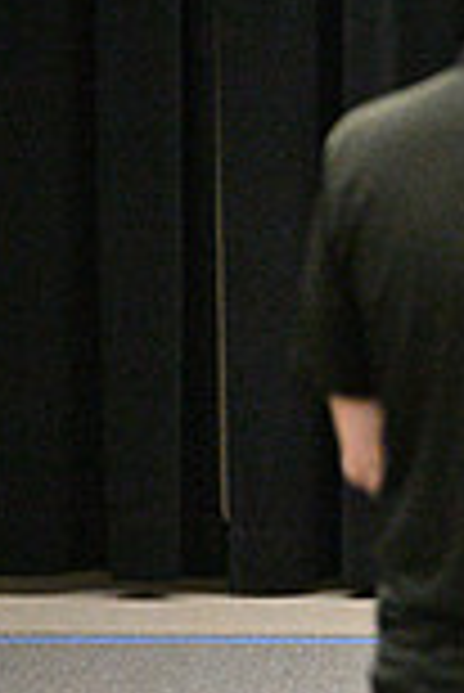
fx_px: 6982
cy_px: 308
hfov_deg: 3.7
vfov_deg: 5.7
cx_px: 1279
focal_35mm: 362
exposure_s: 1/1250
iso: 12800
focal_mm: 96
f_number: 2.7
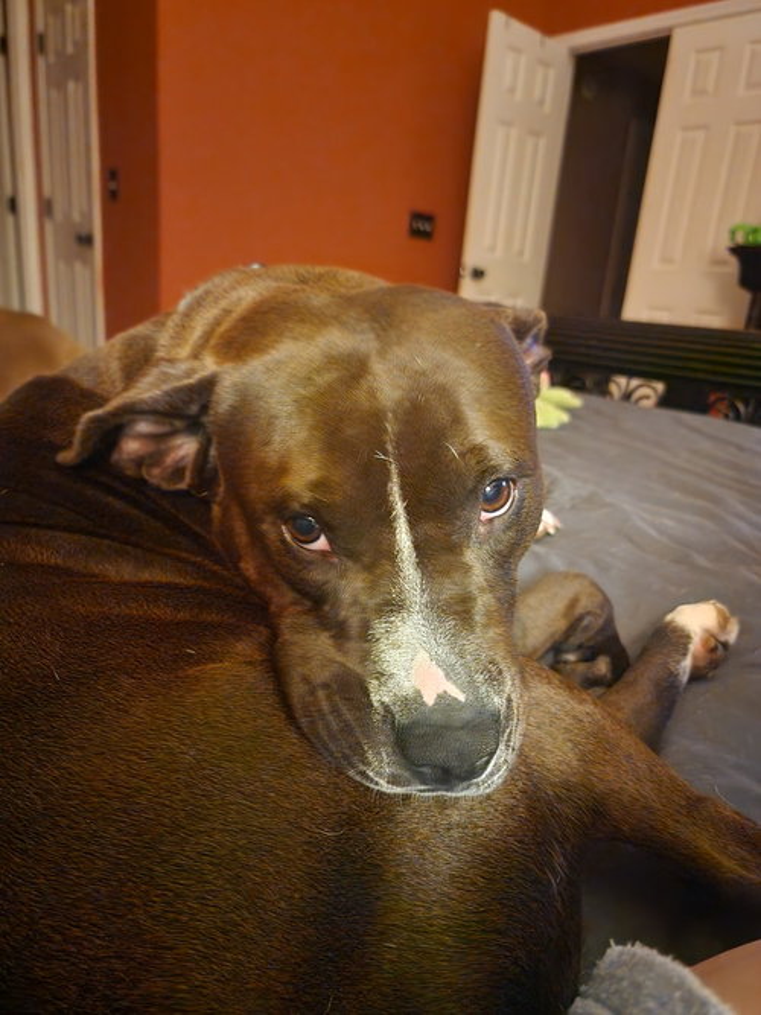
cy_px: 508
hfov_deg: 58.9
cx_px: 380
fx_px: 674
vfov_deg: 73.9
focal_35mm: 23
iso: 1600
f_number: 1.8
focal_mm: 6.4
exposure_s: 1/8
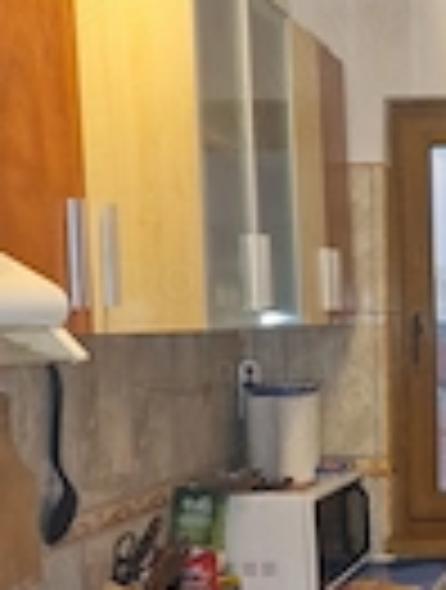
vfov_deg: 27.3
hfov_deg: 19.9
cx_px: 527
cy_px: 441
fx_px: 1197
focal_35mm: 70
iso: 640
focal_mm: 6.4
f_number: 1.8
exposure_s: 1/120
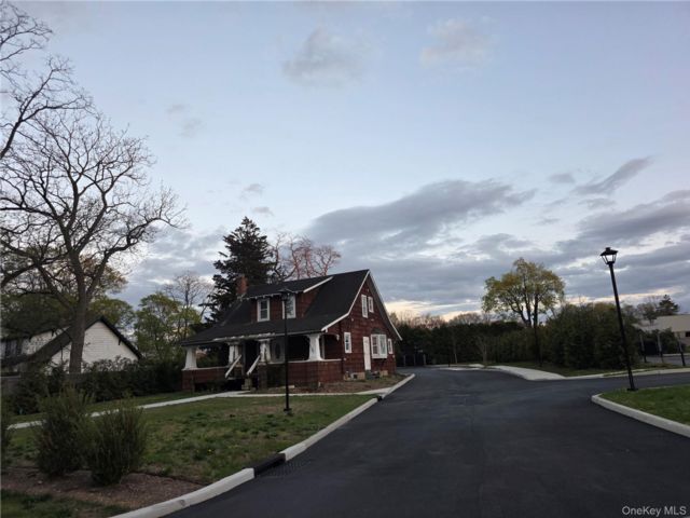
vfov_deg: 58.9
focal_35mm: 23
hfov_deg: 73.9
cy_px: 259
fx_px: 458
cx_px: 345
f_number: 1.7
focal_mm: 6.3
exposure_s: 1/180
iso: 80
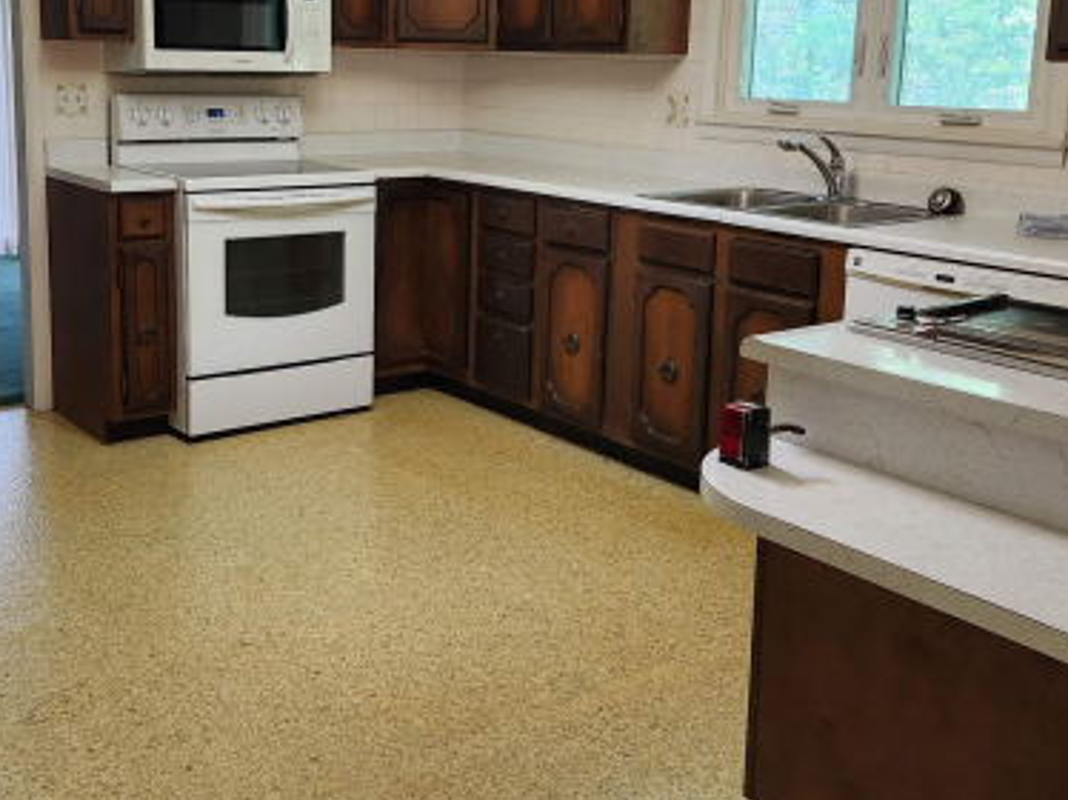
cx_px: 435
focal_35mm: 41
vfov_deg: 34.8
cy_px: 271
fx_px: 1264
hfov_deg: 45.6
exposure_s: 1/120
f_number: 1.8
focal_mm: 5.4
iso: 320
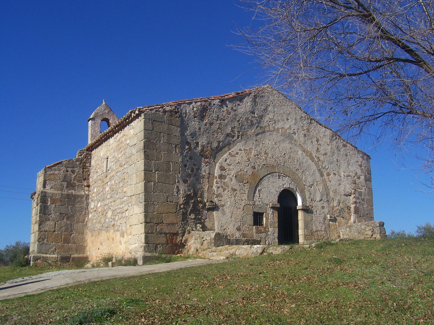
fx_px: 426
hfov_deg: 54.0
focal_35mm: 34
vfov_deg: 41.8
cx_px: 217
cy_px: 162
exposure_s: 1/500
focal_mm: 5.6
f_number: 5.6
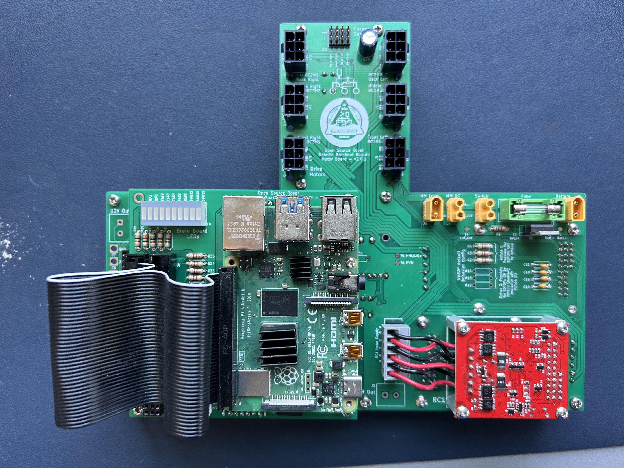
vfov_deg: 53.1
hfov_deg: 67.3
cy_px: 234
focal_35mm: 26
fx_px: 469
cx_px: 312
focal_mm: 5.7
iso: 125
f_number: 1.5
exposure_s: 1/60
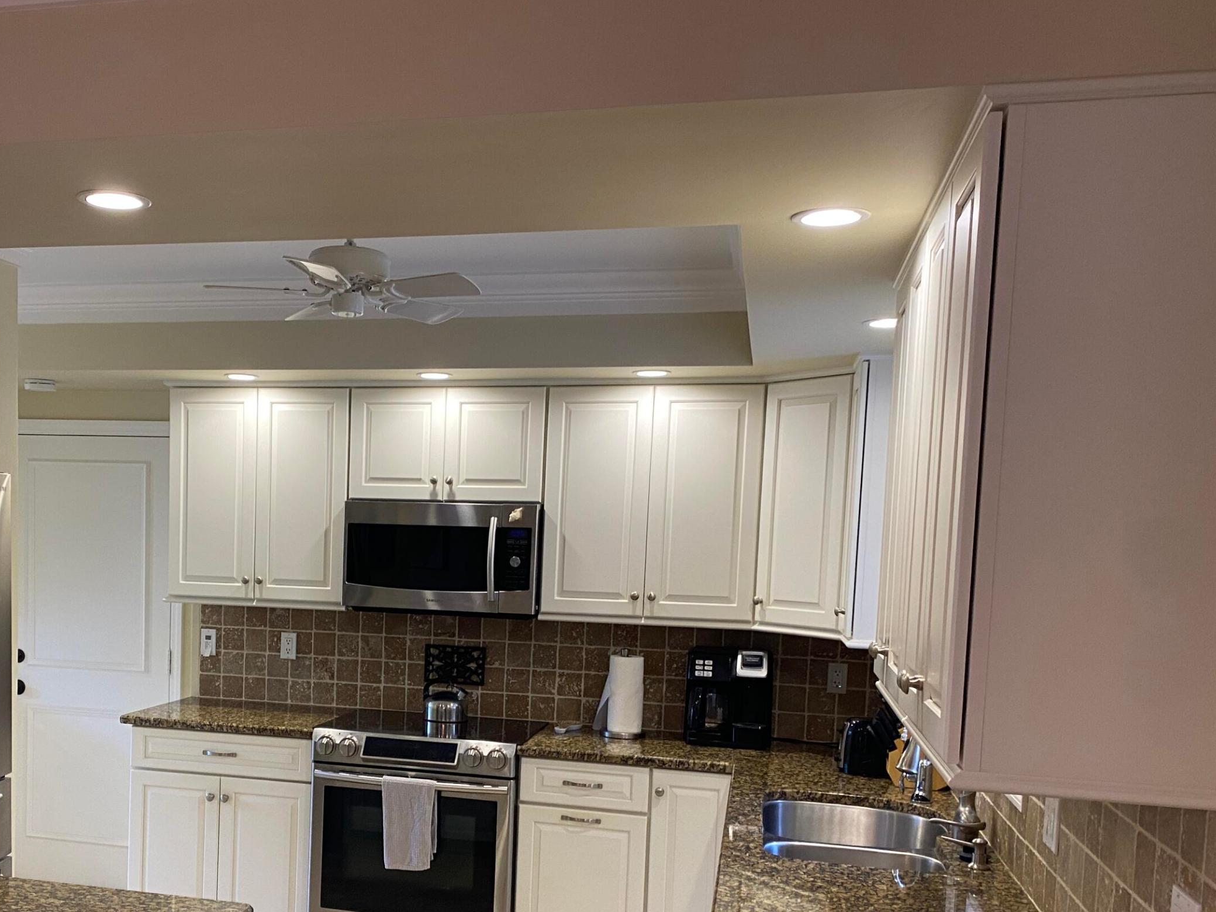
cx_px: 384
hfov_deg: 50.2
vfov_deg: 39.1
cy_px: 627
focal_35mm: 36
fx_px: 1265
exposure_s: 1/60
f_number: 1.8
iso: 100
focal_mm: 4.25
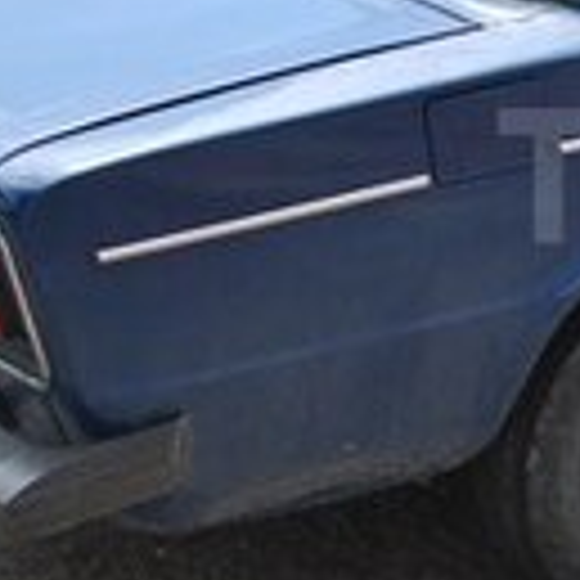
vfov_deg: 12.1
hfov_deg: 11.5
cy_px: 175
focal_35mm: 144
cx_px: 958
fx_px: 2730
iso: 100
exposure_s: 1/160
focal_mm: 22
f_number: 6.3
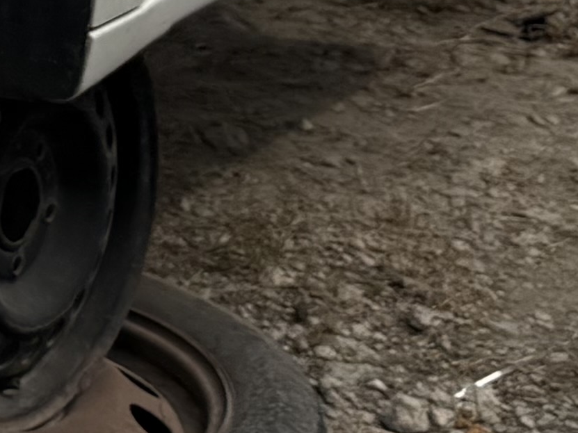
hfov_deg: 10.9
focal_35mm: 165
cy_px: -512
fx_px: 2755
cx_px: -567
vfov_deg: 8.4
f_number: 1.78
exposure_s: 1/6711
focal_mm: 6.76
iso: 80
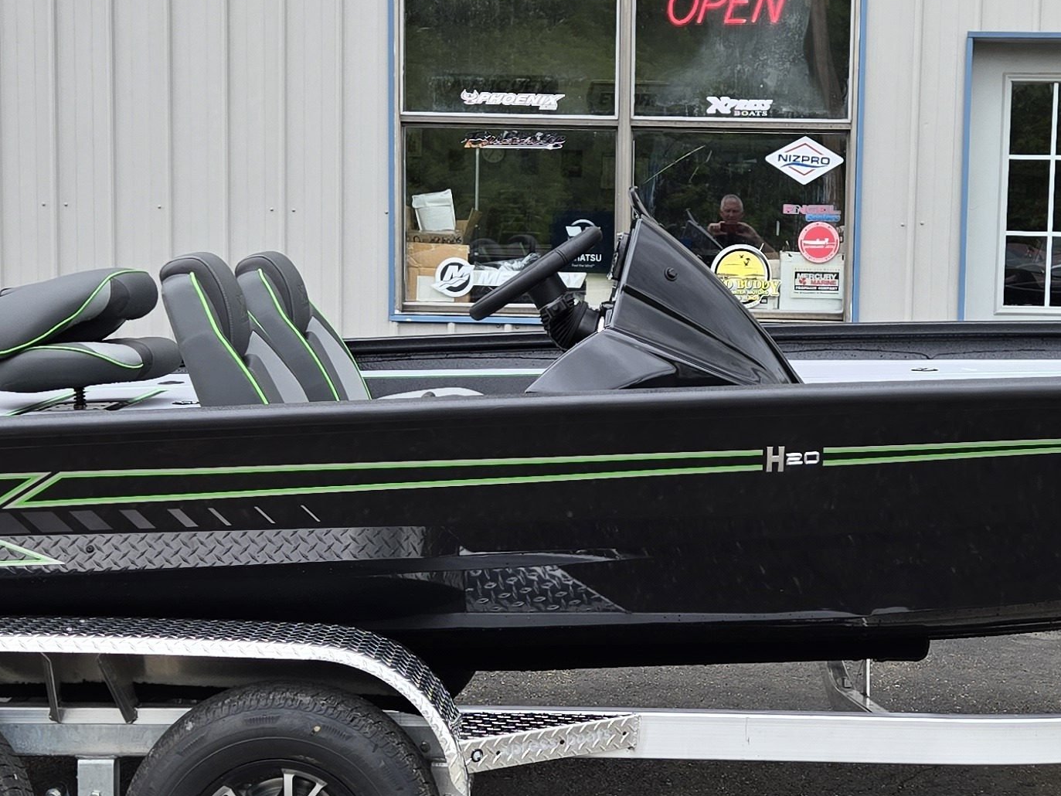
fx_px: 2054
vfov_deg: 21.9
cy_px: 406
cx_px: 643
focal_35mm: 67
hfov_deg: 28.9
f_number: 1.8
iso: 25
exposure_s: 1/548
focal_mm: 5.4
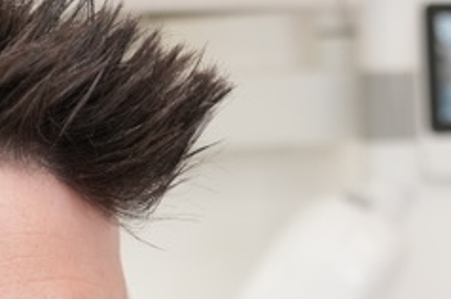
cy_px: 573
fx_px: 2915
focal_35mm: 233
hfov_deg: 8.8
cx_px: 294
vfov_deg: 5.8
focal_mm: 51
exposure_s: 1/160
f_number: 4
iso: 800
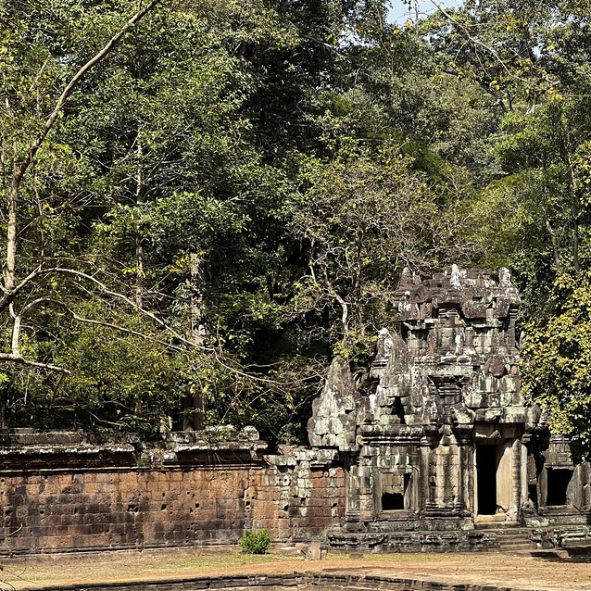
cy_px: 414
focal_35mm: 128
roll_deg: +0.9
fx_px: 2472
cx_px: 552
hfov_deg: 13.5
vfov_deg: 13.6
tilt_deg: +0.7
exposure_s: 1/339
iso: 32
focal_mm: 9
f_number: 2.8
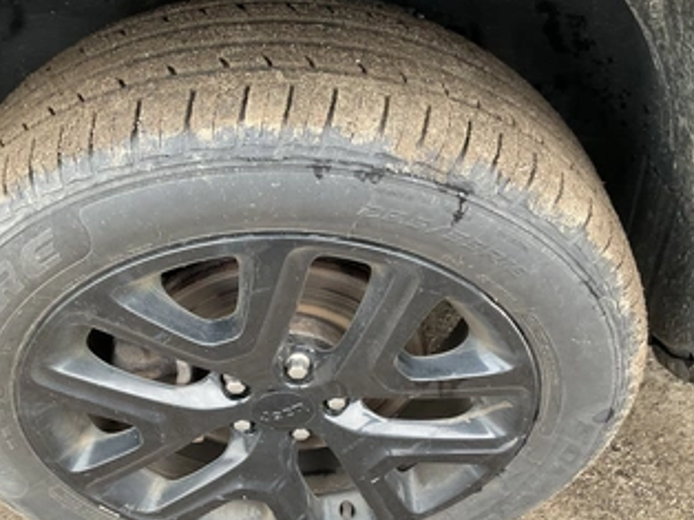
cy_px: 319
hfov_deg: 50.1
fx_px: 741
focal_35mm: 37
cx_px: 314
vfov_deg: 38.4
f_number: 1.8
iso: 64
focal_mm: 3
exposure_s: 1/84
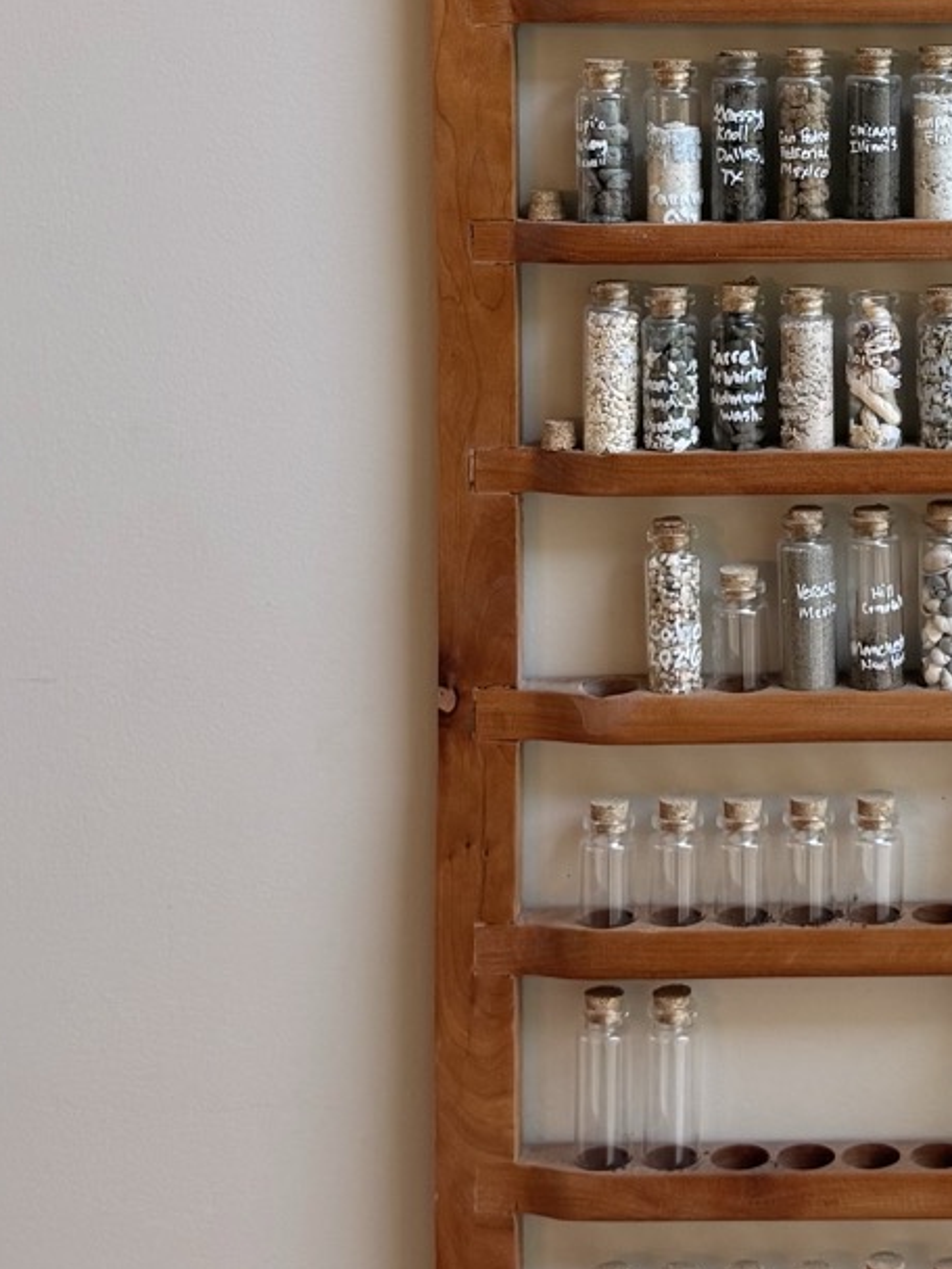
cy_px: 86
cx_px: 948
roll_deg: +2.2
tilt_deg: -1.4
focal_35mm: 71
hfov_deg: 20.1
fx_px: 2603
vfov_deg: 26.3
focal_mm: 6.76
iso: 125
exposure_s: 1/60
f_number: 1.78
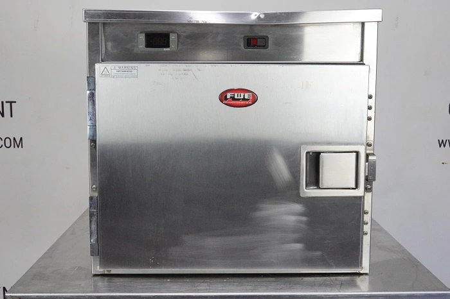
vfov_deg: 25.5
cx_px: 225
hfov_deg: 37.5
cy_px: 150
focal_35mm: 53
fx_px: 662
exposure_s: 1/60
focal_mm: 19.43
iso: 2500
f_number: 10
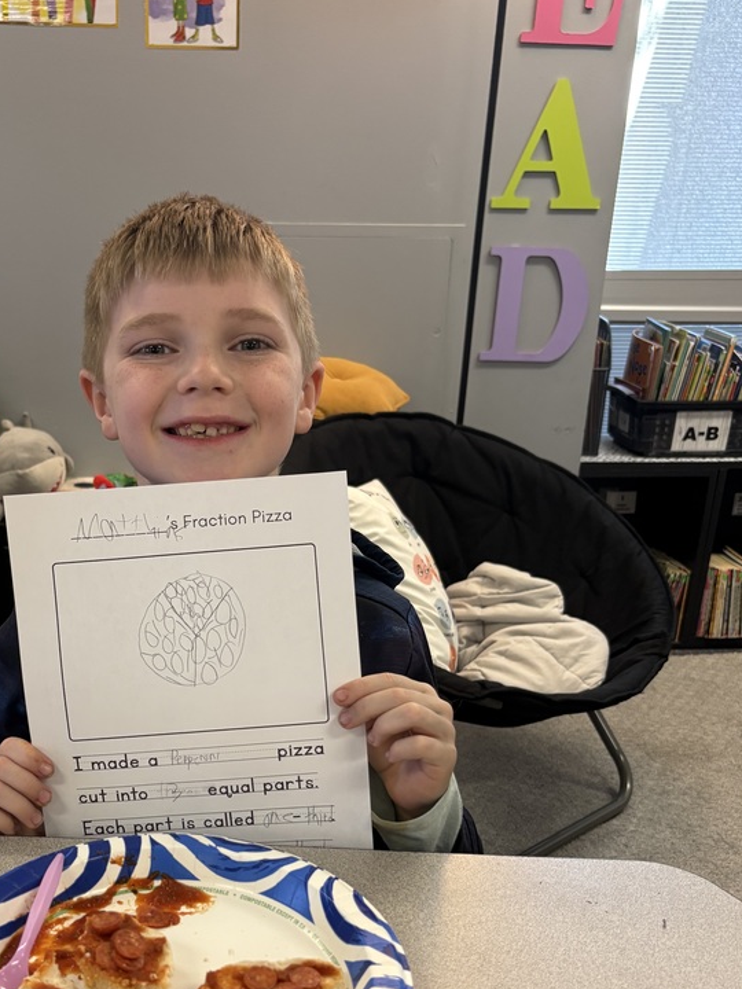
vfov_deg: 49.3
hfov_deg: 38.3
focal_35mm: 37
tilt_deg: -21.1
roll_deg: -0.5
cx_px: 250
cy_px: 654
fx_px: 1057
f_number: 1.6
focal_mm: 5.96
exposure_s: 1/60
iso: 160
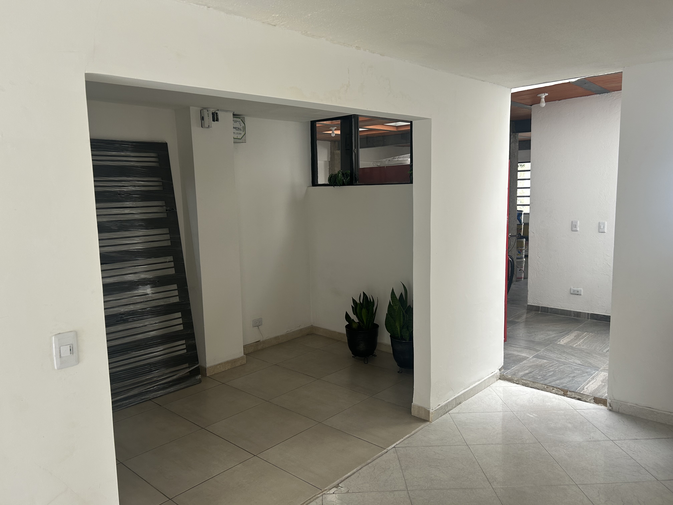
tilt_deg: -8.3
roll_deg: +1.7
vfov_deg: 53.1
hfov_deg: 67.3
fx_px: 505
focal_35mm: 26
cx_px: 336
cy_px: 252
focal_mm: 5.7
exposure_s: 1/121
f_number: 1.5
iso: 64
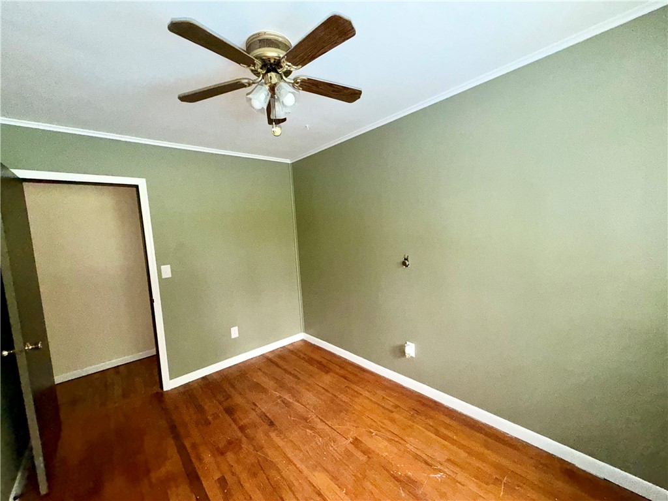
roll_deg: +2.5
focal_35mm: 14
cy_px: 250
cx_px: 334
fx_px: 270
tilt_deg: -4.6
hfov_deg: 102.1
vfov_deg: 85.7
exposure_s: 1/60
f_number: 2.2
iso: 320
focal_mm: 2.22
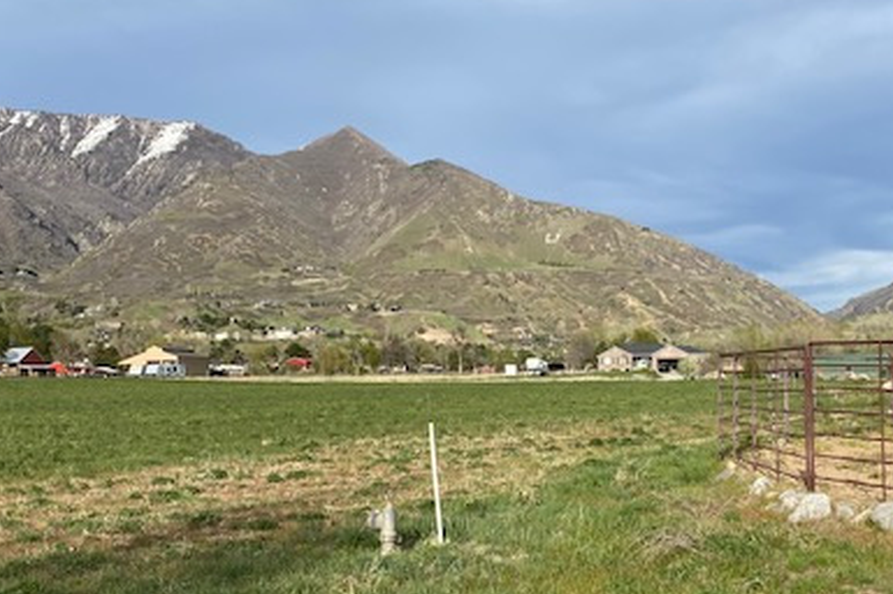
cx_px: 520
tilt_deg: +4.1
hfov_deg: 43.5
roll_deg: +0.9
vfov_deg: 29.8
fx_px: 1115
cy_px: 336
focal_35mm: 45
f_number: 1.8
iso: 32
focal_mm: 4.25
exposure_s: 1/2967
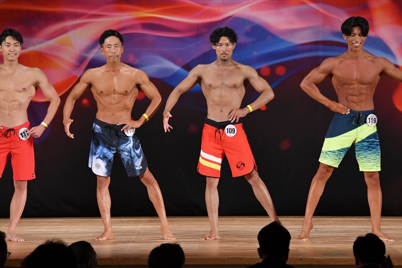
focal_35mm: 217
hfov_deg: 9.5
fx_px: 2422
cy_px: 134
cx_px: 201
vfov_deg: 6.3
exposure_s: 1/400
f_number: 5.6
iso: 3200
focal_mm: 145
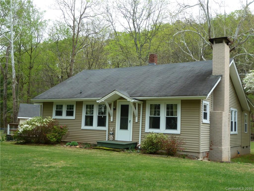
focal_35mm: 42
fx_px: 308
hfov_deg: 44.8
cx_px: 127
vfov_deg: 34.3
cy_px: 96
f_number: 3.7
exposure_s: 1/80
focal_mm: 6.9
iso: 80
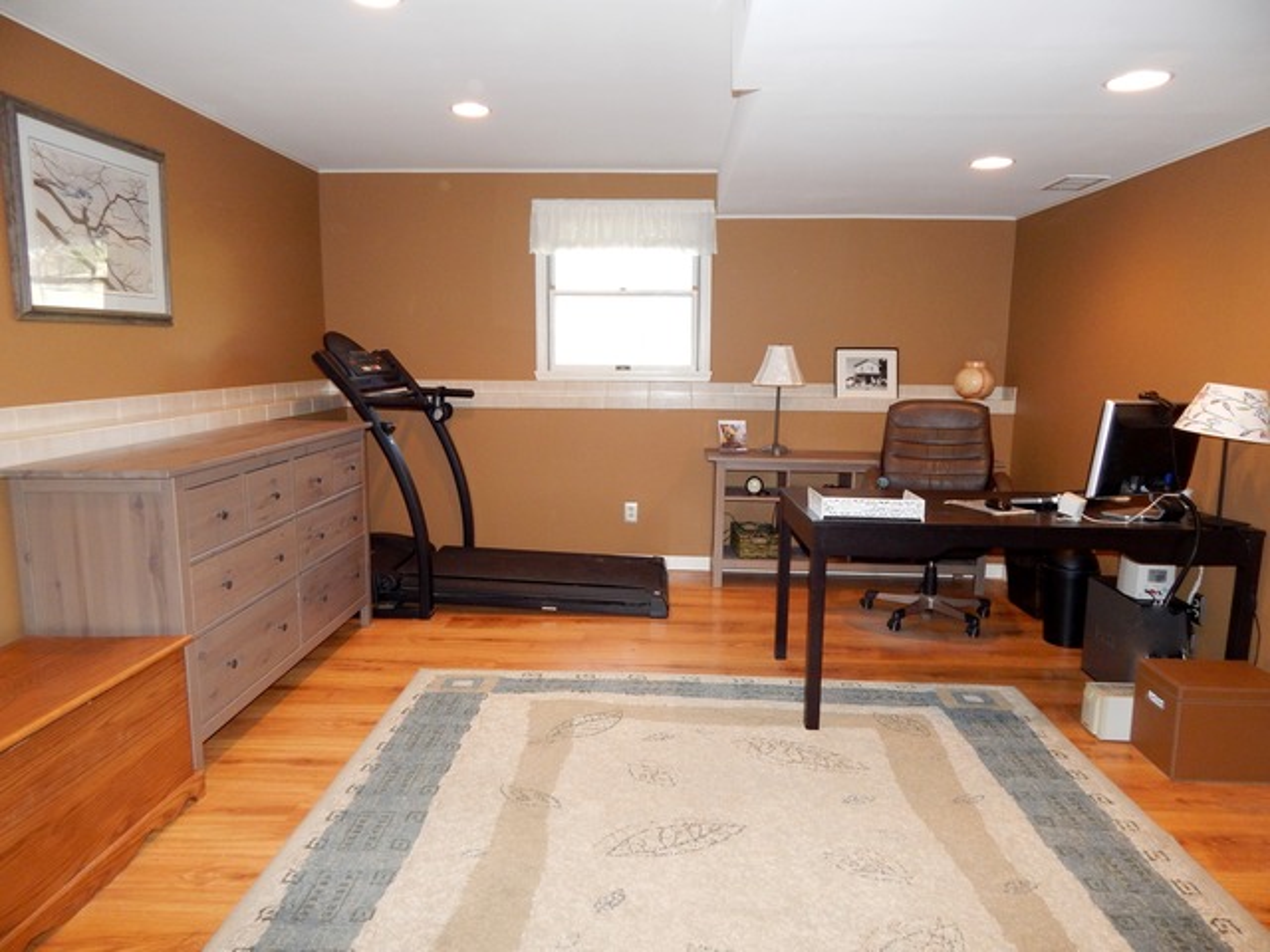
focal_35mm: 22
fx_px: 807
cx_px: 635
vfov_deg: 61.1
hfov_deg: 76.4
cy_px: 476
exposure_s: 1/30
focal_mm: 4
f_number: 3
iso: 280
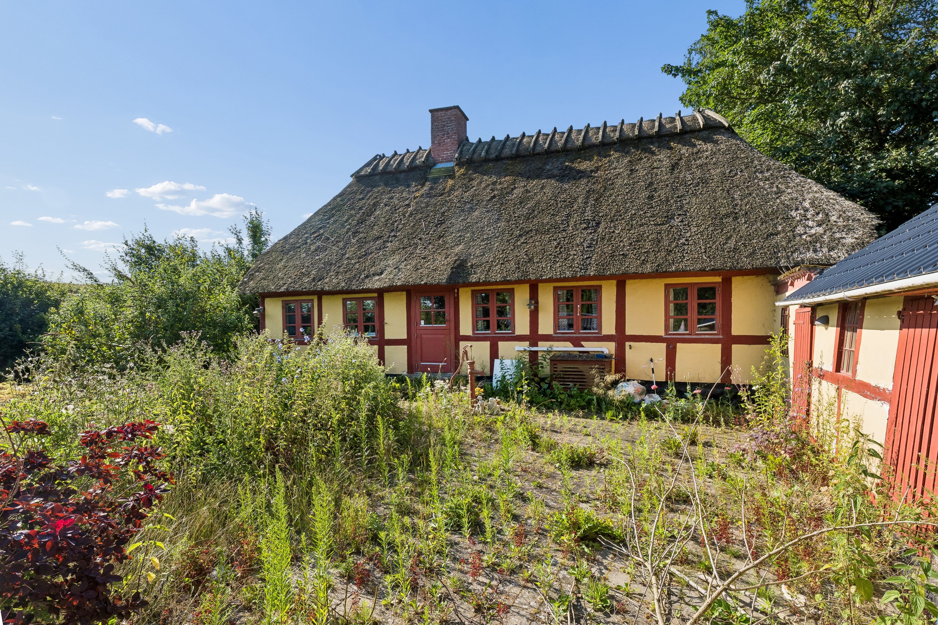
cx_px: 469
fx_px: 449
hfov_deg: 92.4
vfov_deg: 69.7
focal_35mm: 17
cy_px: 312
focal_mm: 11.5
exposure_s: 1/640
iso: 250
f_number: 8
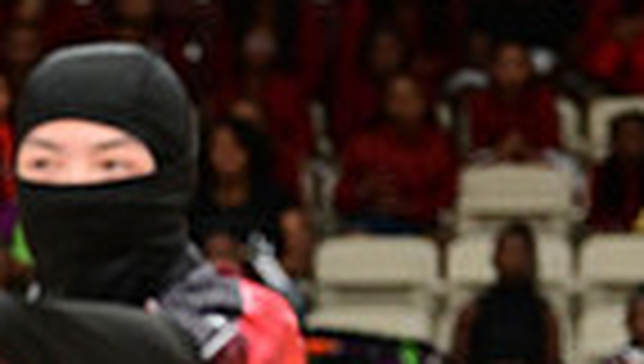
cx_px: -243
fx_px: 8843
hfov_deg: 4.2
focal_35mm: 517
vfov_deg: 2.4
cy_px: 750
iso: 6400
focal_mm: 122
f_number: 3.2
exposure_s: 1/1000
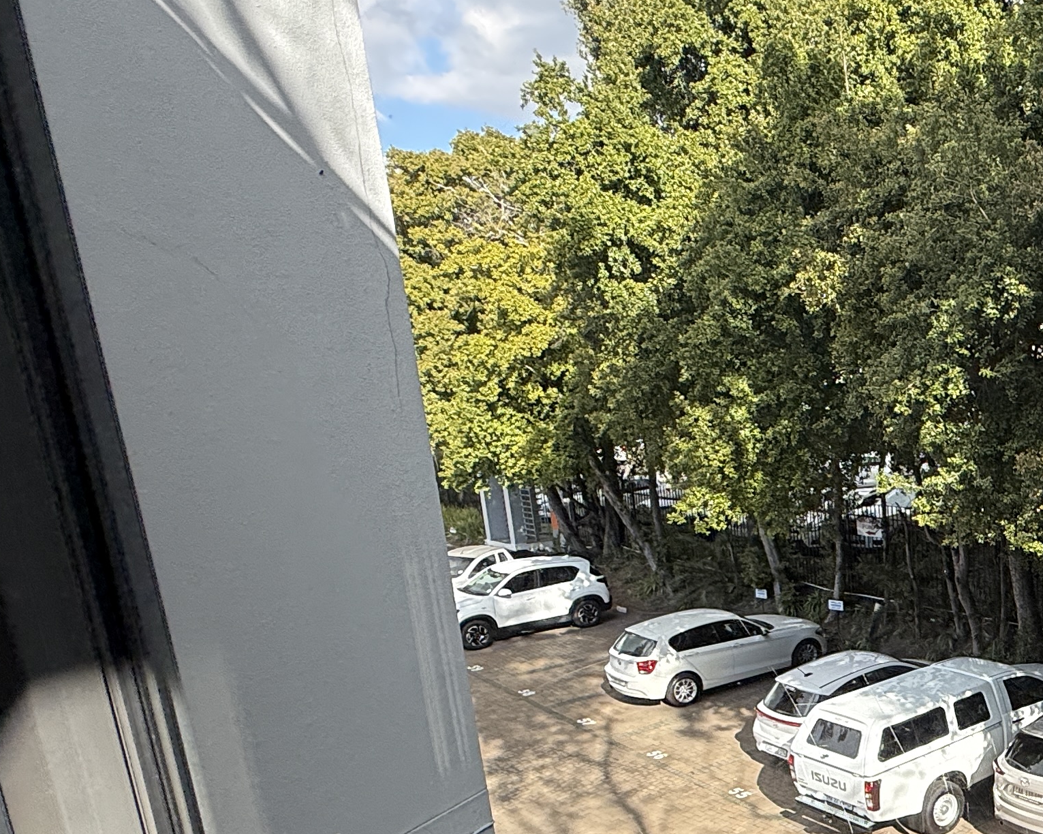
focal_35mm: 36
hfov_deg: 42.5
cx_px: 1070
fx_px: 1111
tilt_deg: -13.8
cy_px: 655
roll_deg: +2.1
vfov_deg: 39.7
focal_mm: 2.22
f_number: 2.2
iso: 64
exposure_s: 1/400
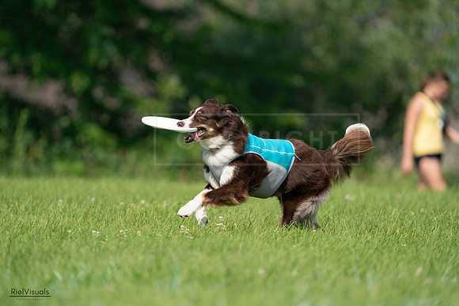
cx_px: 230
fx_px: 7205
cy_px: 153
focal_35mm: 565
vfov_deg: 2.4
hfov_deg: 3.6
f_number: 6.3
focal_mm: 565
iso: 1000
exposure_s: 1/4000
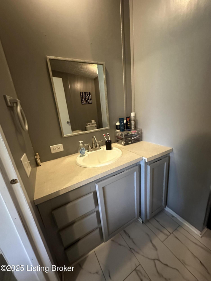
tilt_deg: -15.3
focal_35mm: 14
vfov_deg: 102.1
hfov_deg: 85.7
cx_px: 106
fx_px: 114
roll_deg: +5.3
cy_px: 140
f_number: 2.2
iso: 640
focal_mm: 2.22
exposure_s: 1/30
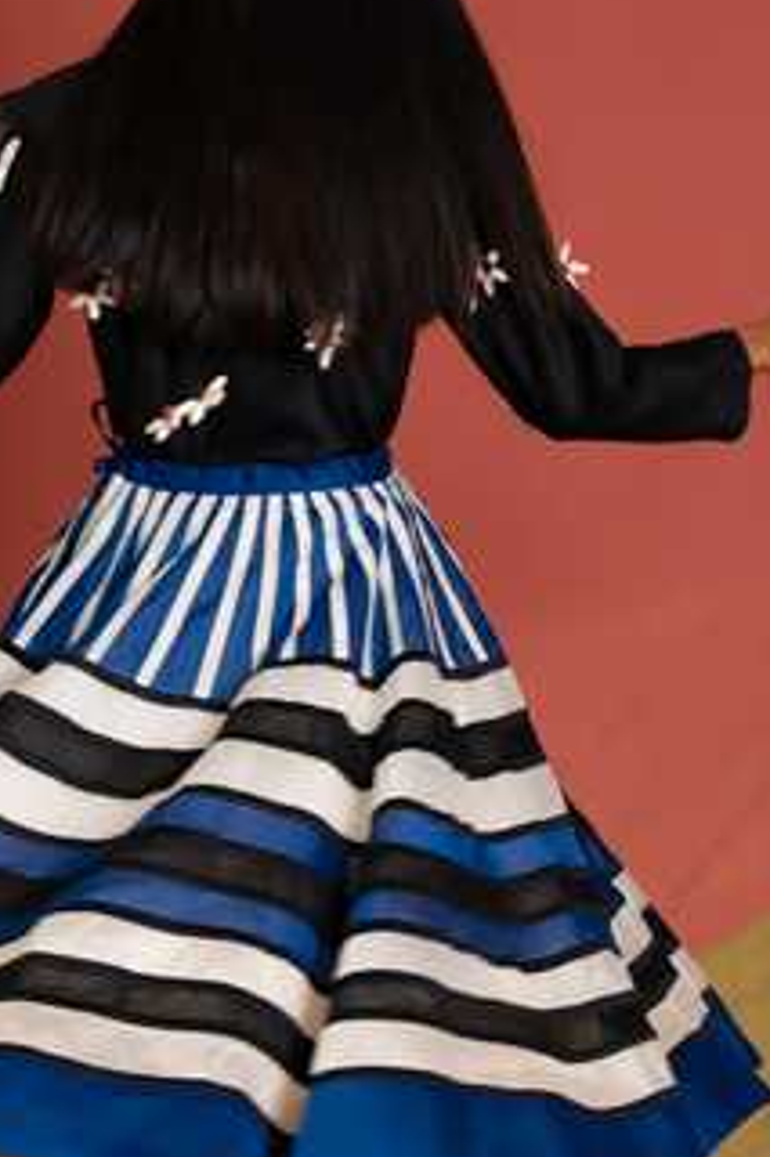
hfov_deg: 19.6
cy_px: 660
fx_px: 2216
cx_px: 253
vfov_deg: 29.2
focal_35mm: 69
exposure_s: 1/200
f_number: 2.8
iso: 1000
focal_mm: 42
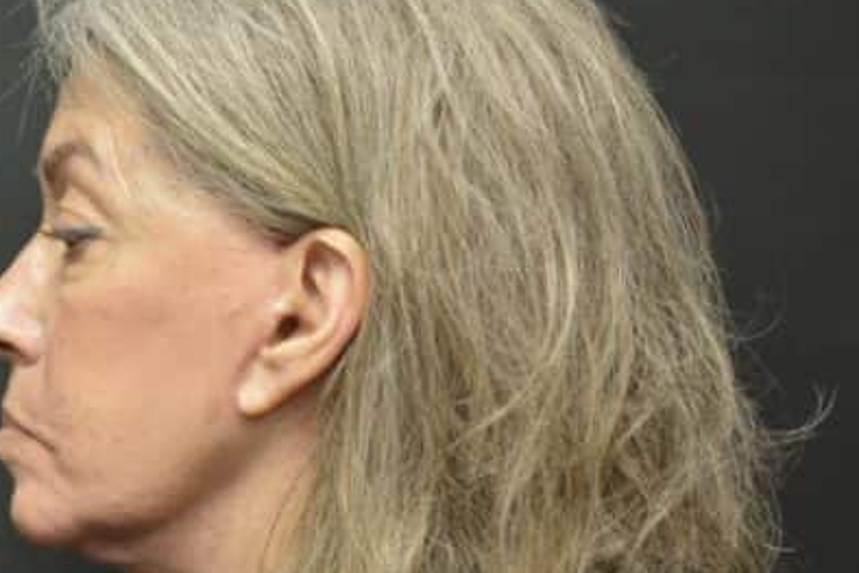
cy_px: 285
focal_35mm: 117
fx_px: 2793
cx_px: 142
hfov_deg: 17.3
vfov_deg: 11.7
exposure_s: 1/60
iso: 800
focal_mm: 40
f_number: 4.5
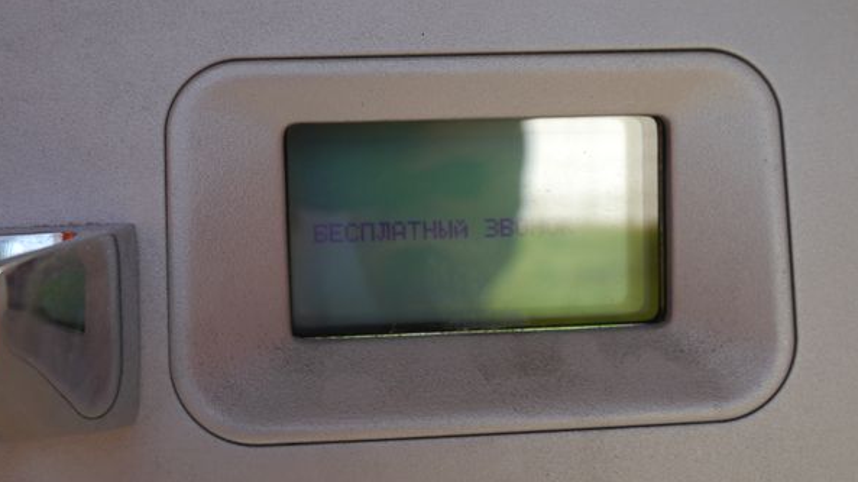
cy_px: 219
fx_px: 978
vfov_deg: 27.7
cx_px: 425
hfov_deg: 47.4
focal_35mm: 43
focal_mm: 14
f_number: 4.5
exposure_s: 1/160
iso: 160
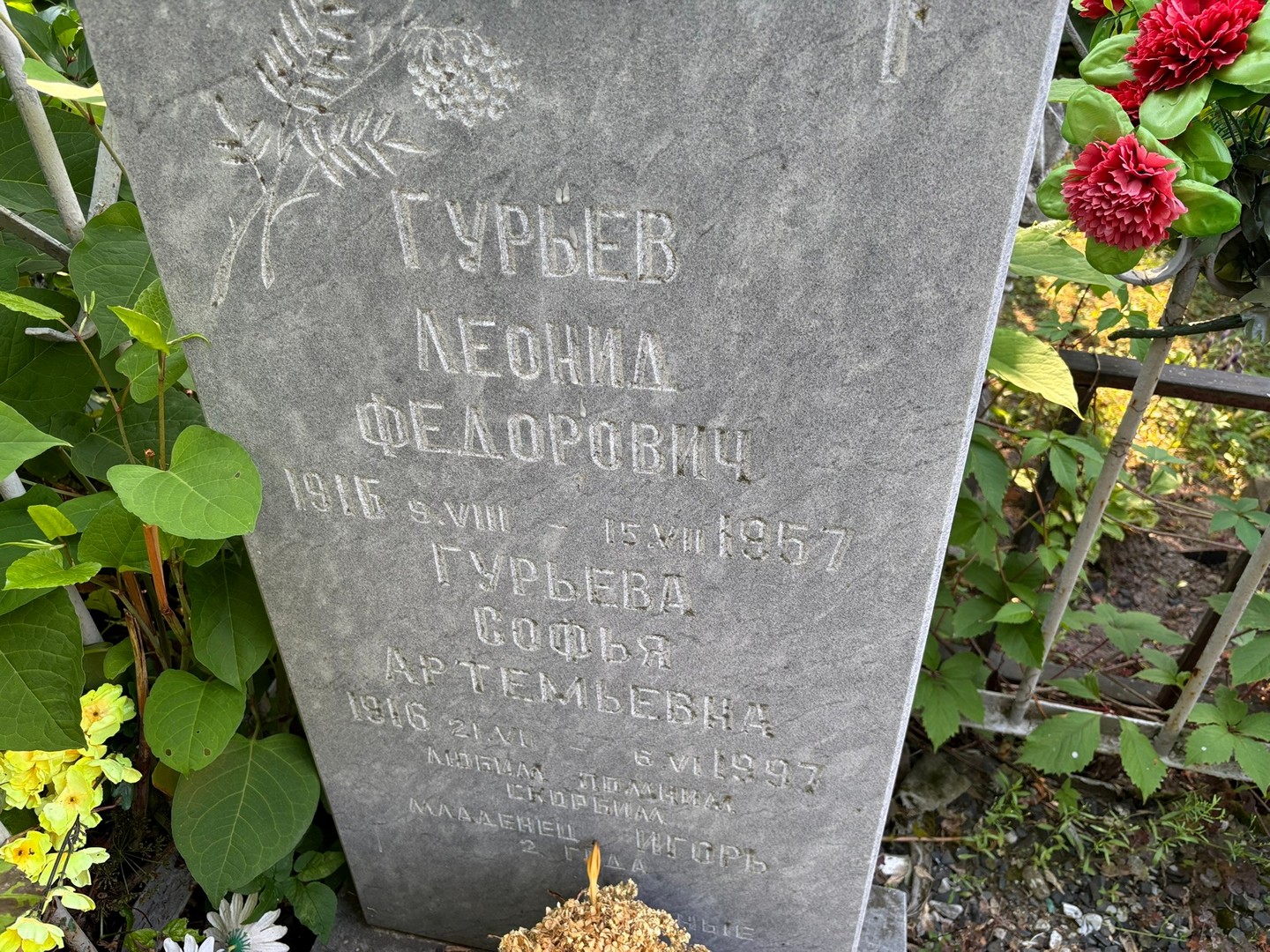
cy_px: 476
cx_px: 635
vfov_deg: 53.1
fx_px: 954
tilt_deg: -39.4
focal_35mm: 26
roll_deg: +0.3
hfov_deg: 67.3
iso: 50
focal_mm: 5.96
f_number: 1.6
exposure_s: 1/121
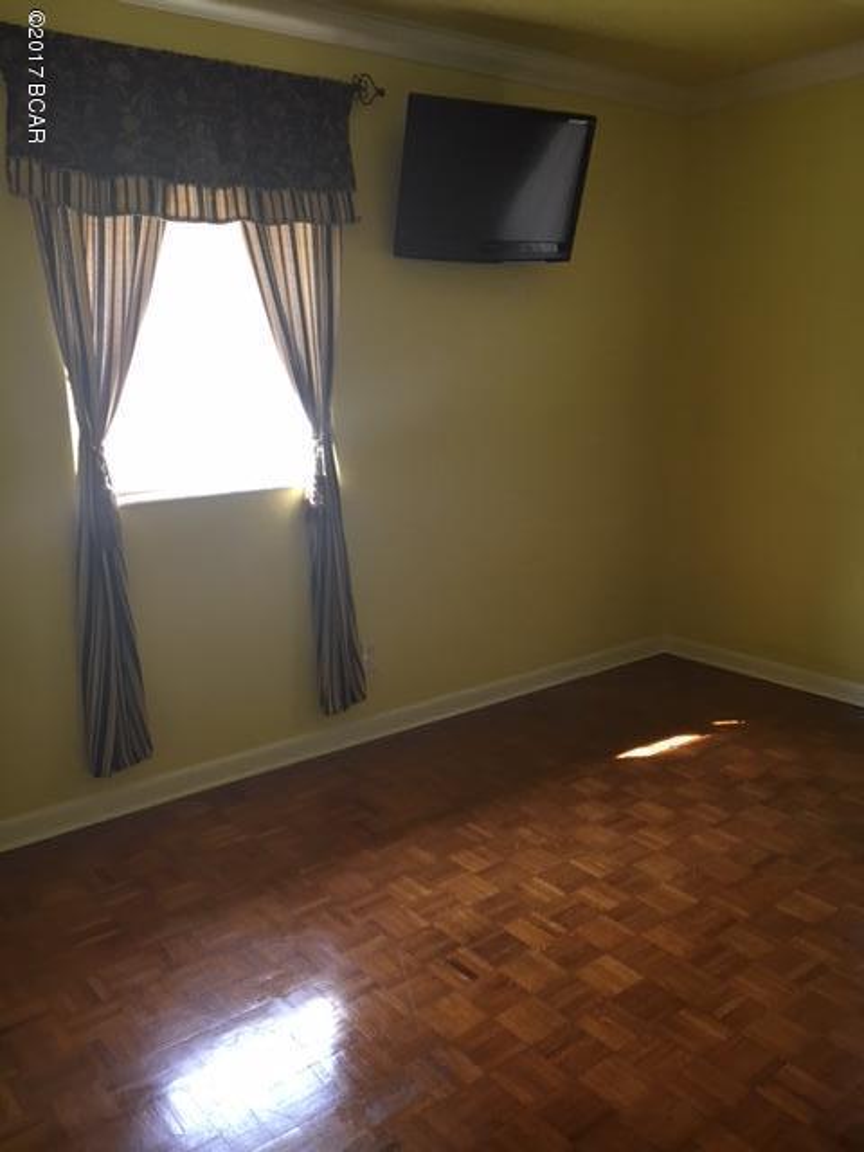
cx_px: 432
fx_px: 965
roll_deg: +0.4
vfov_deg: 61.7
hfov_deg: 48.2
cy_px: 576
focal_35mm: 29
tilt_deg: -12.0
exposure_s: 1/30
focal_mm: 4.15
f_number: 2.2
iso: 80
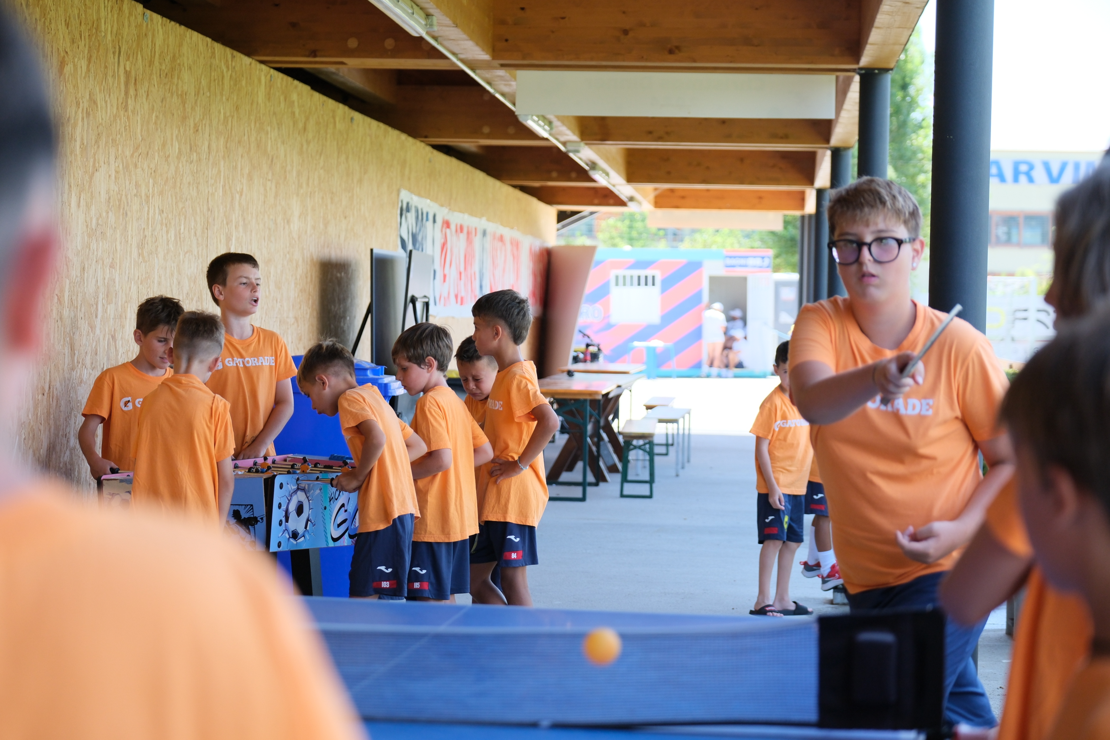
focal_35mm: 78
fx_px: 2405
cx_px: 555
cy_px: 370
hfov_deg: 26.0
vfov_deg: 17.5
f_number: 2.8
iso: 640
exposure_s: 1/500
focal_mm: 52
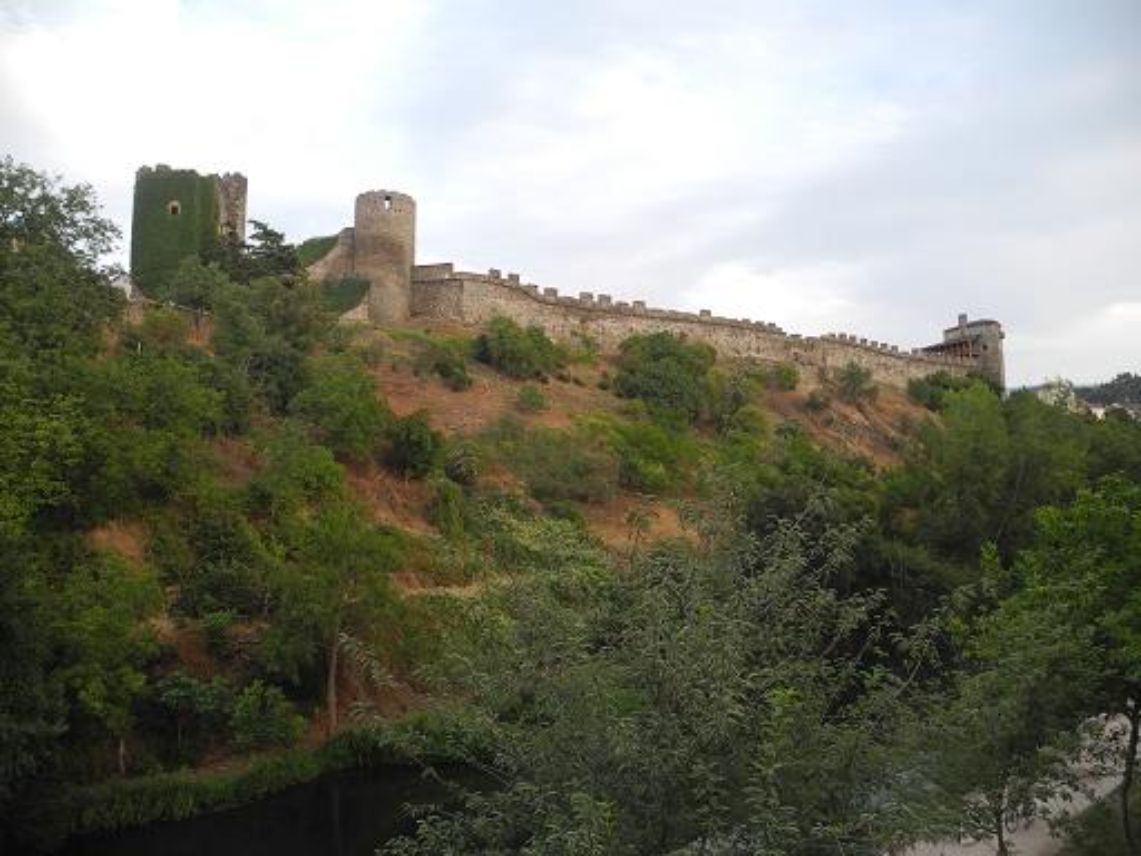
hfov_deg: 63.4
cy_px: 428
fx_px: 923
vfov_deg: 49.7
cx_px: 570
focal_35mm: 28
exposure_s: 1/200
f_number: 2.8
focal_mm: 6
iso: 100
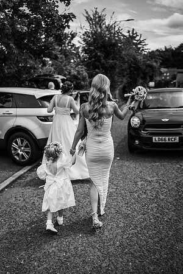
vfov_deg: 54.4
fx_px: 267
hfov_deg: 37.9
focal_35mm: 35
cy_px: 137
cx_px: 92
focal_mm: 35
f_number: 1.8
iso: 100
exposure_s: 1/6400
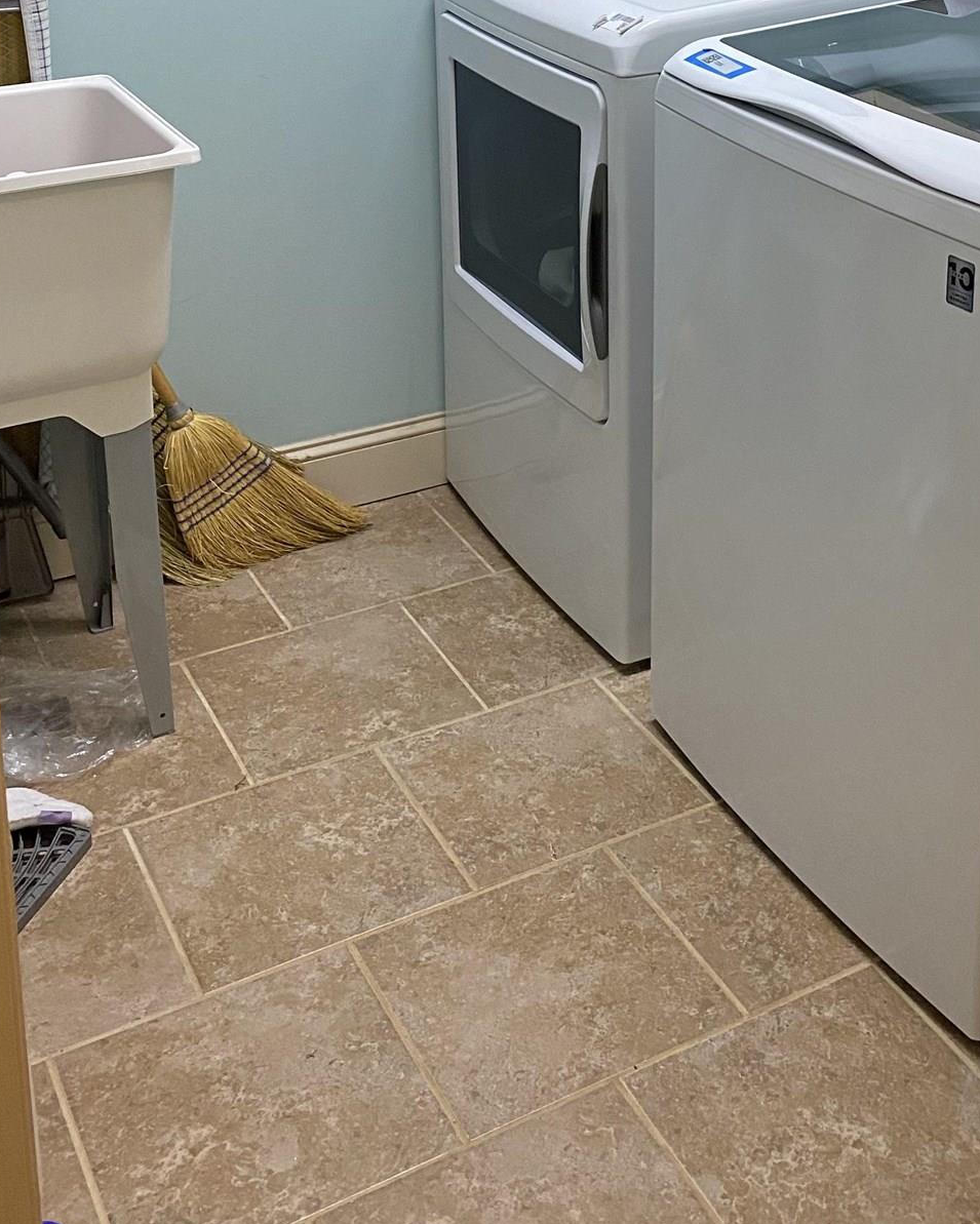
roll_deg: -1.0
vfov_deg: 35.2
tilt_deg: -13.7
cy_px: 64
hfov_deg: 30.6
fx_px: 1776
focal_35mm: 49
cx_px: 674
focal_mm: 4.25
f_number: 1.8
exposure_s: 1/60
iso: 160
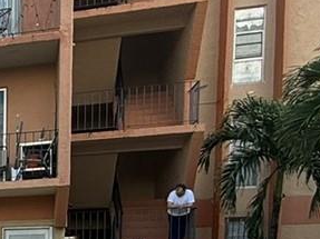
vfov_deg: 17.4
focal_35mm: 78
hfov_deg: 19.1
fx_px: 721
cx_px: -253
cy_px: 335
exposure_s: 1/213
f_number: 2.2
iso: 50
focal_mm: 2.22
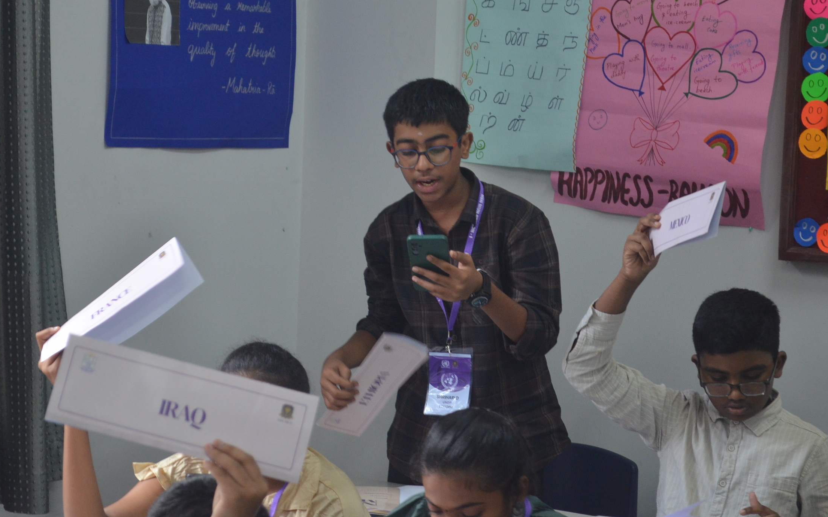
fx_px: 2111
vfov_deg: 14.0
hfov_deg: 22.2
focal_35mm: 94
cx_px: 421
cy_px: 220
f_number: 5.6
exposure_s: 1/50
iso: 1100
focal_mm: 55
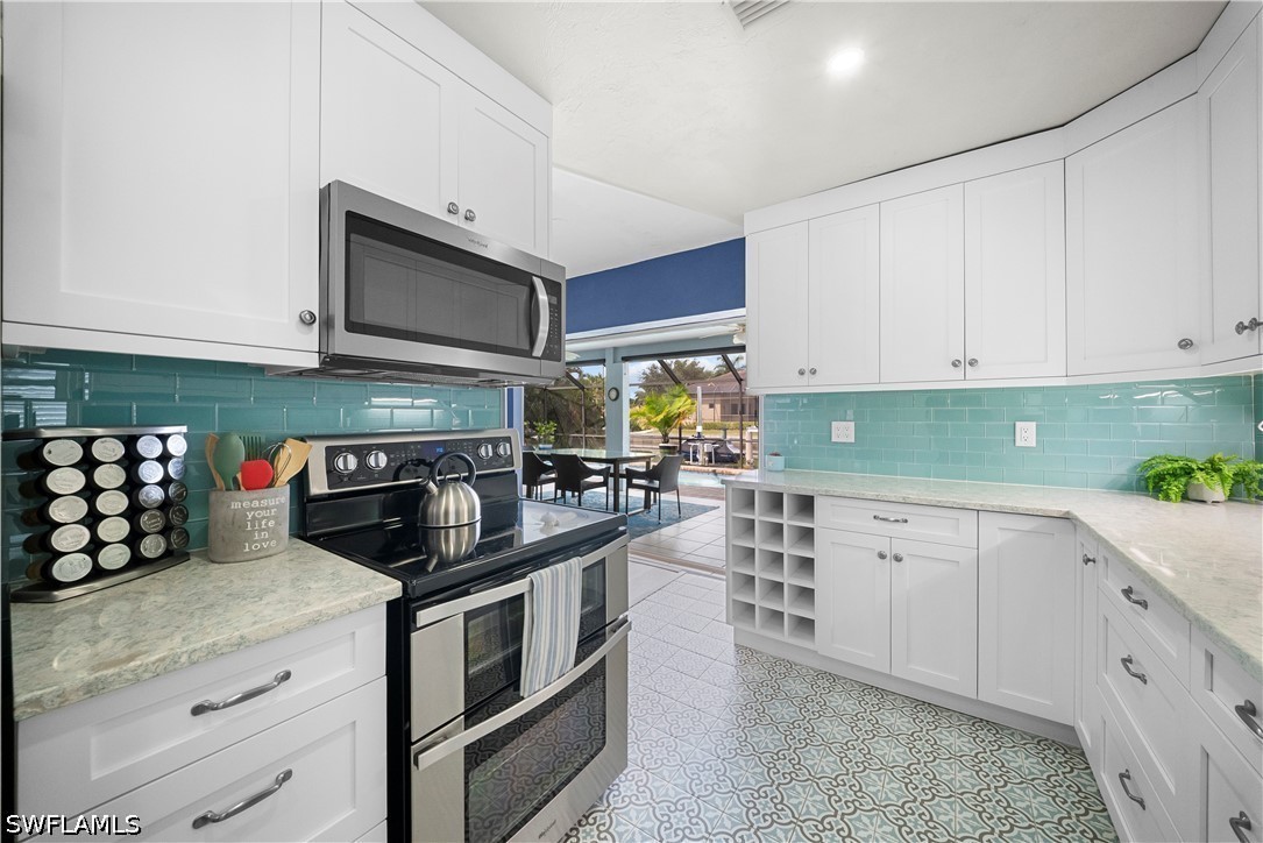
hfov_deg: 112.6
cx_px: 632
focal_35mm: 12
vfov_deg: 90.0
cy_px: 422
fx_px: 421
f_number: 11
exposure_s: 1/40
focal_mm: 12
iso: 2000
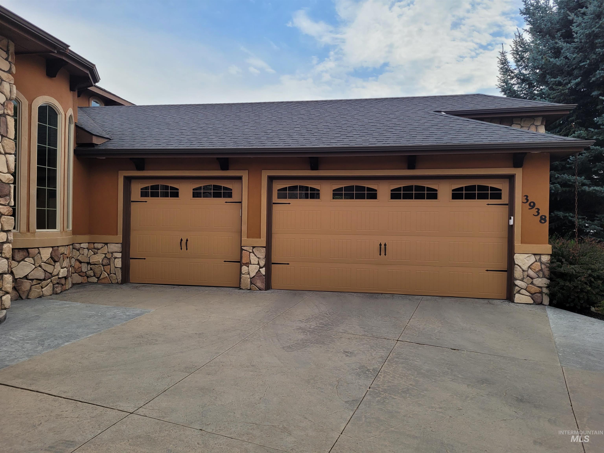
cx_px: 302
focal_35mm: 26
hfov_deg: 67.3
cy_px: 226
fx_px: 454
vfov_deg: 53.1
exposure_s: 1/2240
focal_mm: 5.4
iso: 40
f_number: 1.8
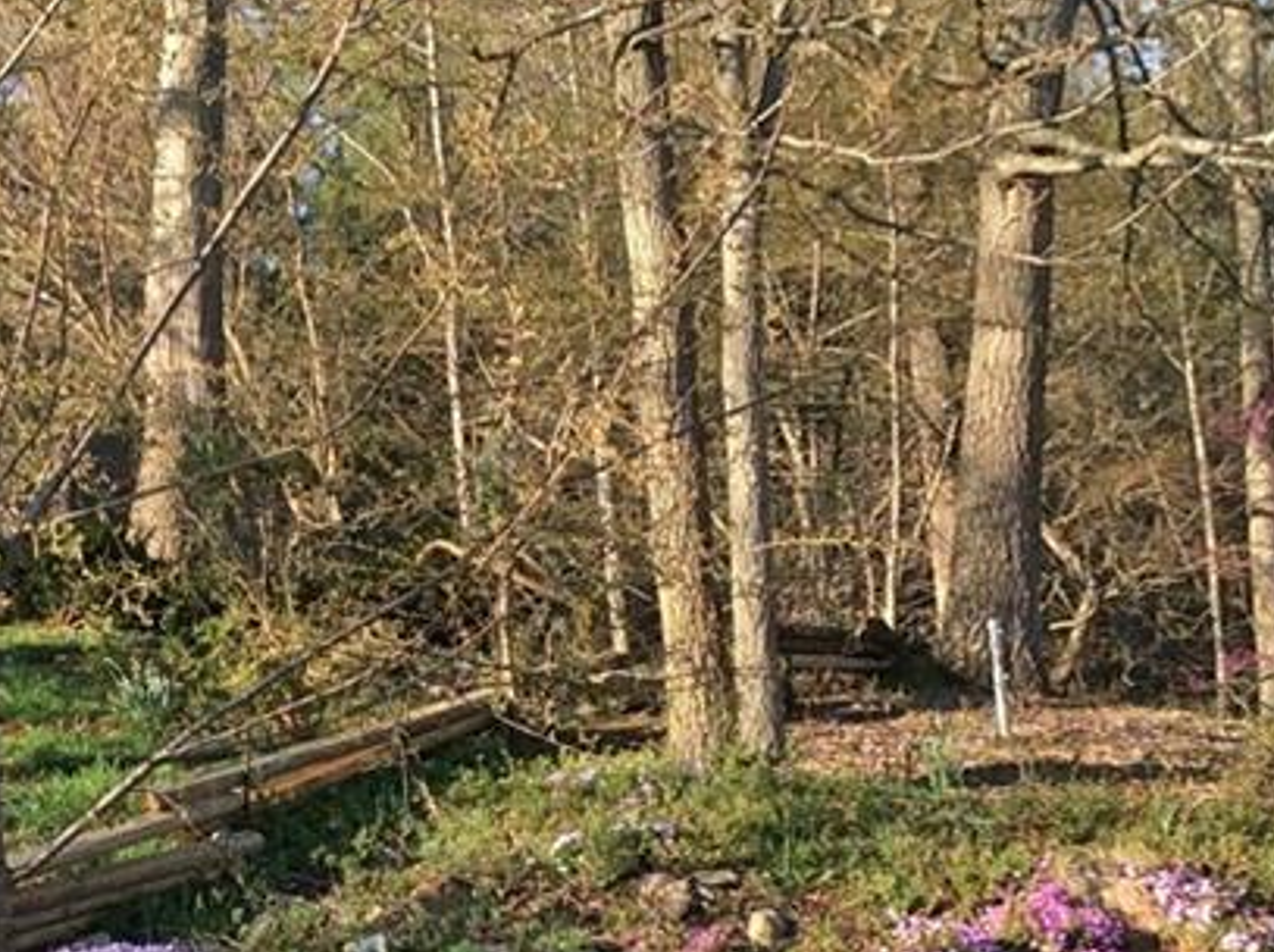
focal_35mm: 83
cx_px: 291
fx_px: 3050
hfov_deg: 23.3
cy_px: 701
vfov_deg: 17.6
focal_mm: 3.3
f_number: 2.4
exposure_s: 1/424
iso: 32
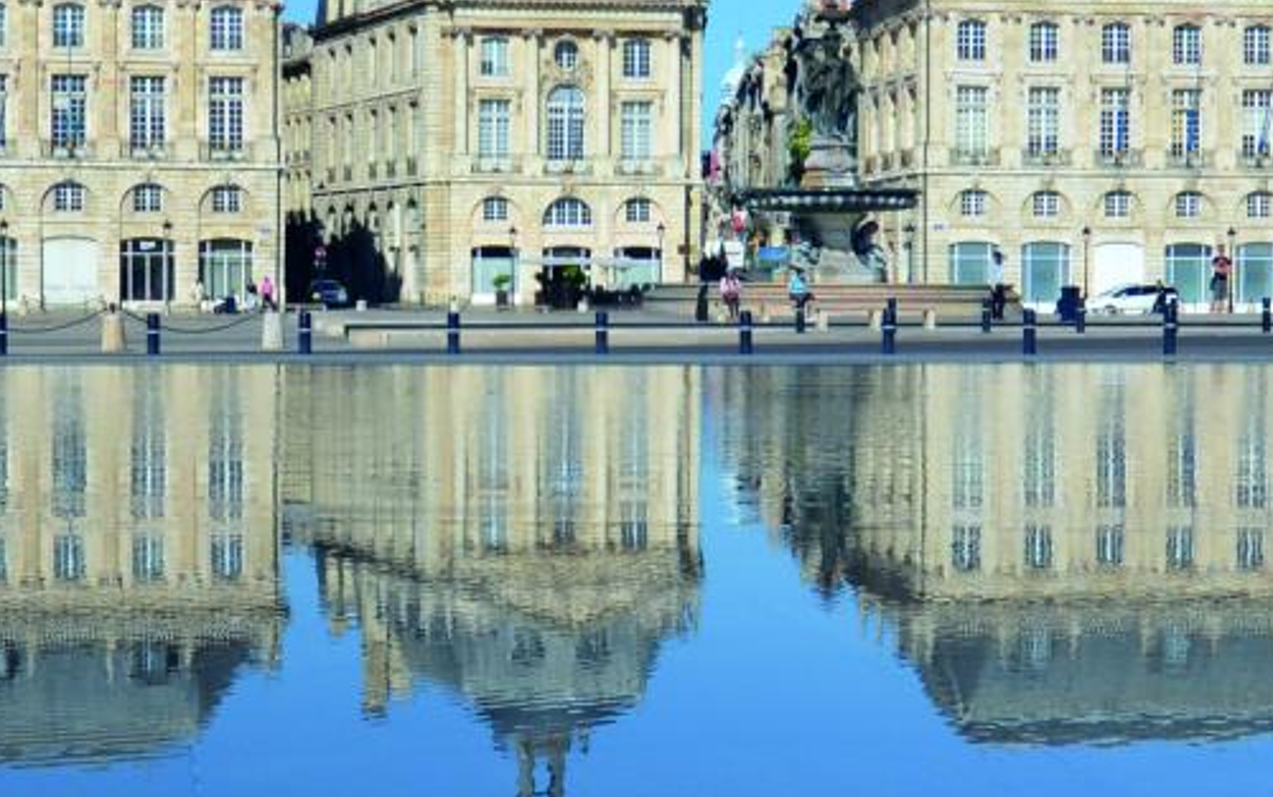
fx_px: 2846
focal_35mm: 82
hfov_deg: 25.2
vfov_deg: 15.9
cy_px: 383
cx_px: 514
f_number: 8
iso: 200
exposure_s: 1/250
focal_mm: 14
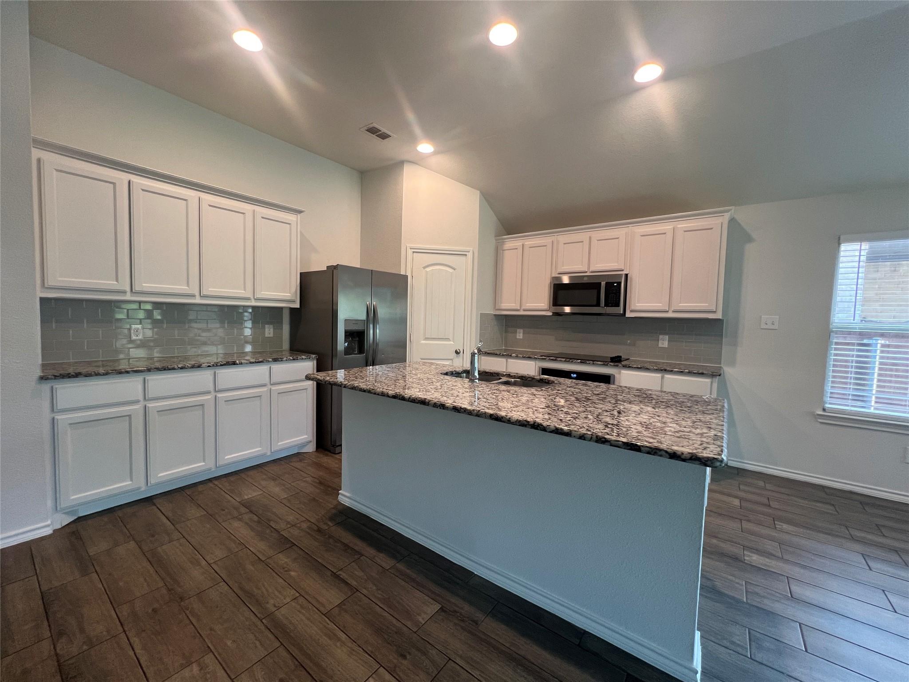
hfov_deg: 106.2
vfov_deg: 89.9
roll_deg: -1.8
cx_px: 454
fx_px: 341
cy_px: 341
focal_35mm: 13
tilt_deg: -3.0
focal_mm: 1.57
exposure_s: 1/60
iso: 125
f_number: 1.8
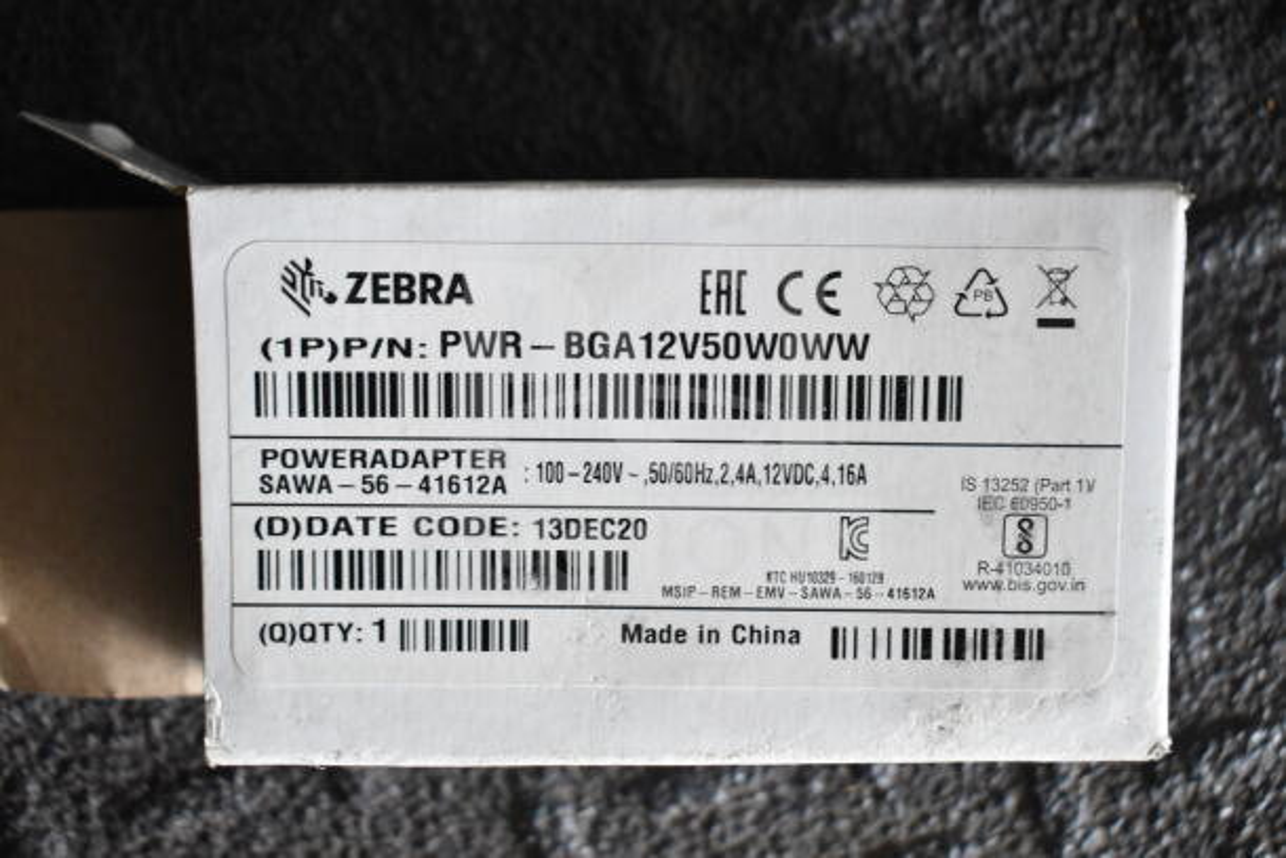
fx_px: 1661
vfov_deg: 29.0
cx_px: 643
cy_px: 429
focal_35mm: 46
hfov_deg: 42.3
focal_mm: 31
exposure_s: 1/50
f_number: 4.2
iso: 1600
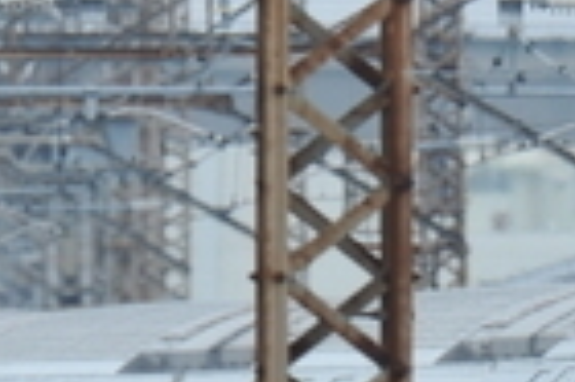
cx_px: 953
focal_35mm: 2291
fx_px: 36549
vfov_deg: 0.6
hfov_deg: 0.9
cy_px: 571
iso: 500
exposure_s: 1/200
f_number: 8
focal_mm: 400
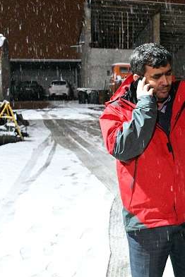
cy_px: 137
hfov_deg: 23.3
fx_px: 424
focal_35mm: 55
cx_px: 198
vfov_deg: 36.2
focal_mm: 18
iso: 16000
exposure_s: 1/80
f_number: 4
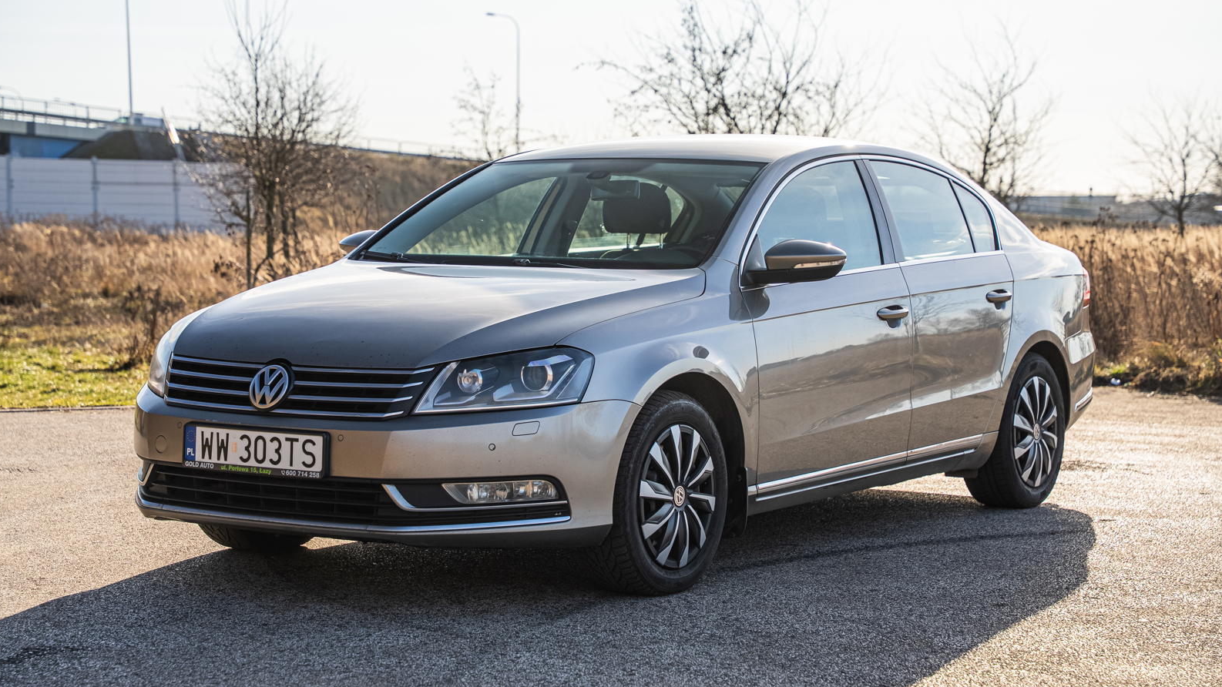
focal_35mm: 74
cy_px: 345
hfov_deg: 28.6
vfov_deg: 16.3
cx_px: 606
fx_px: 2398
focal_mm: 70
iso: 640
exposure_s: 1/320
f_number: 4.5
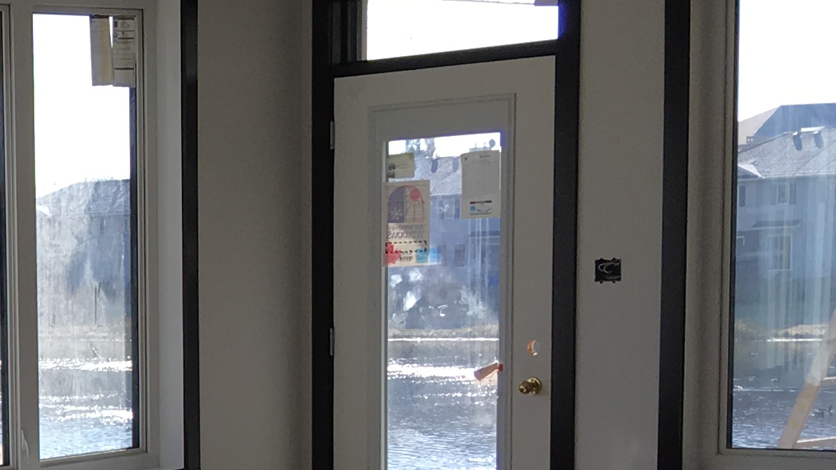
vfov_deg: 11.0
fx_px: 2372
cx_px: -362
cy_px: 612
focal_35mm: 107
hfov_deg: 18.1
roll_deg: +2.3
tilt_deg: -8.1
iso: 25
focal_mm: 4.15
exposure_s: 1/481
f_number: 2.2
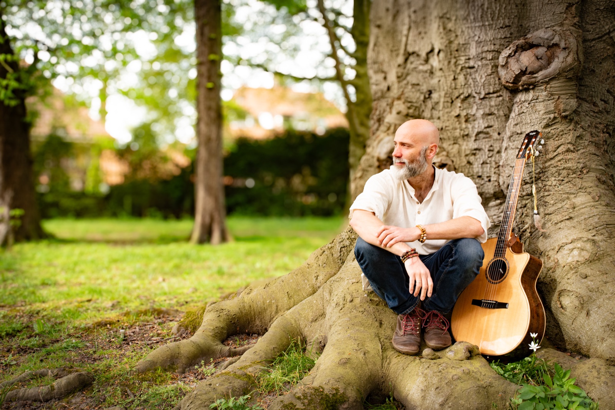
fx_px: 598
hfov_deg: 54.4
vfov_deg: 37.9
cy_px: 205
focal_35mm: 35
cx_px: 308
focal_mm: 35
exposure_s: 1/60
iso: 640
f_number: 16
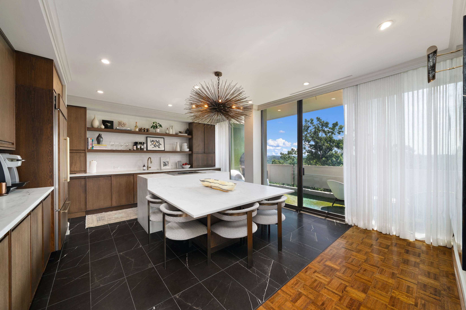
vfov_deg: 85.4
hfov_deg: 108.3
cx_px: 233
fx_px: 168
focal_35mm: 13
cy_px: 155
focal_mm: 13
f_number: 8
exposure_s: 1/2.5
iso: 800
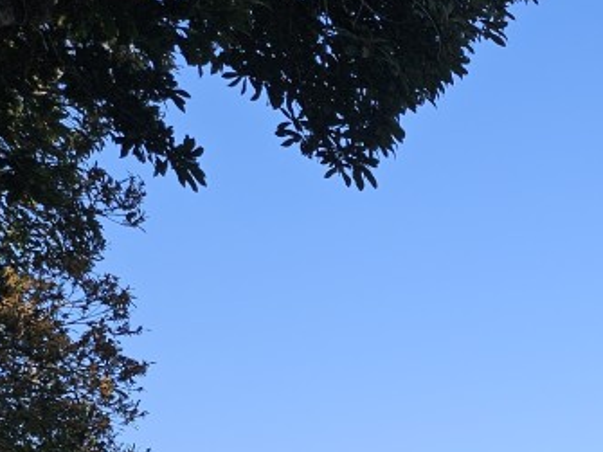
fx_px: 1532
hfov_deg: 19.6
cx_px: 882
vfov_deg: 14.4
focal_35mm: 88
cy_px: 855
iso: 25
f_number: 1.8
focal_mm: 5.4
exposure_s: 1/1265
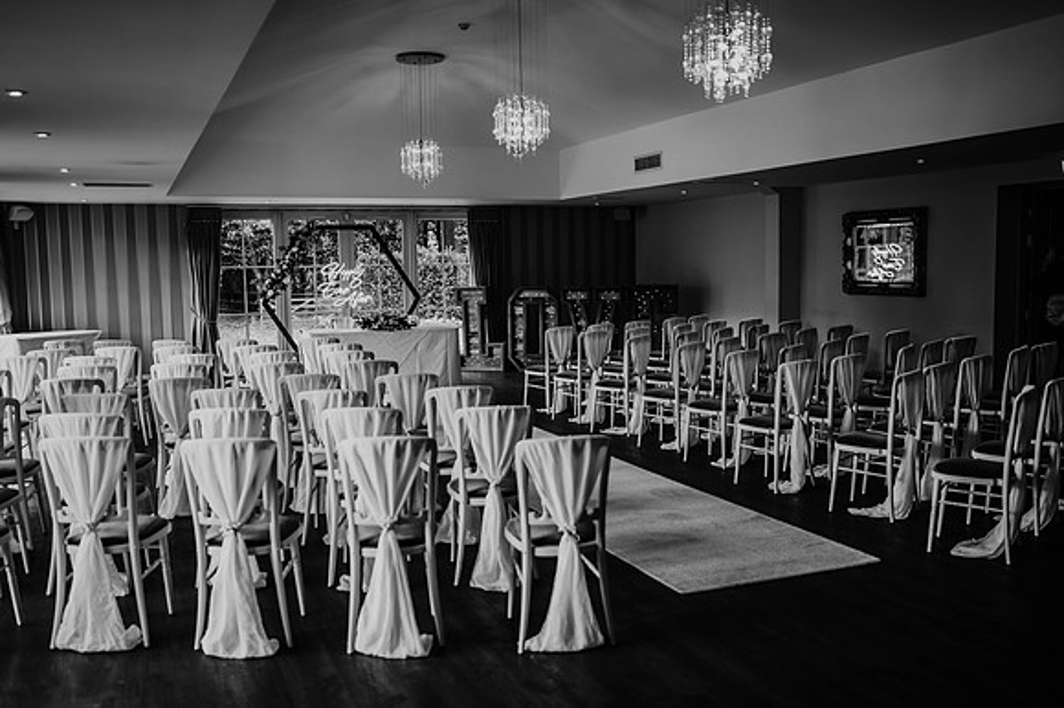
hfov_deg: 54.5
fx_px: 1034
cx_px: 532
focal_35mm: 35
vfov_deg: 37.8
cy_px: 354
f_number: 1.8
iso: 110
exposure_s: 1/160
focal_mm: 35
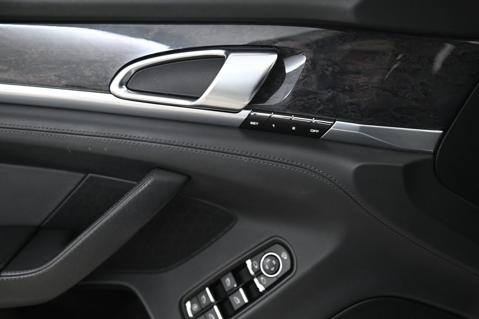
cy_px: 160
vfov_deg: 33.3
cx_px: 240
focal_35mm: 40
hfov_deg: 48.5
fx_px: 532
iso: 2000
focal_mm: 40
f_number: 4
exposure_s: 1/25
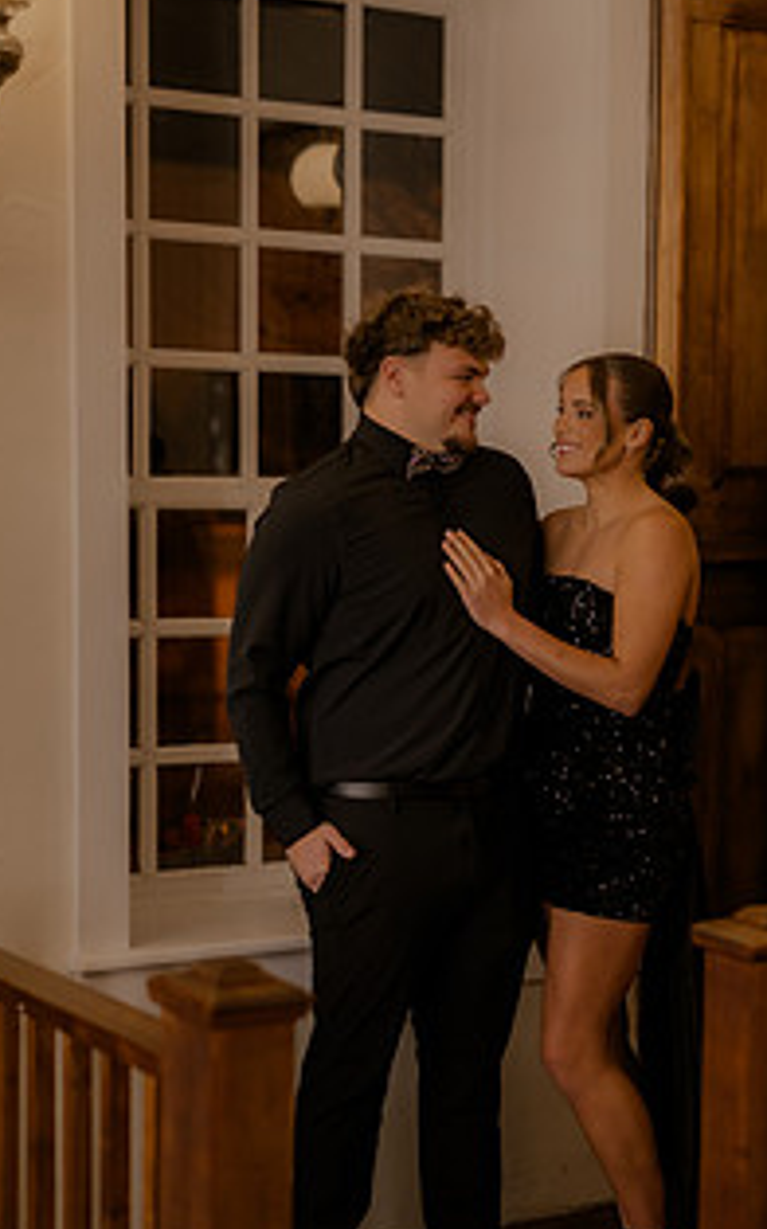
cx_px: 466
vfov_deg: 28.1
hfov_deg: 17.8
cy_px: 755
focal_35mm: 73
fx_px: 2444
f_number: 1.4
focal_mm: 50
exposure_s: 1/200
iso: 320
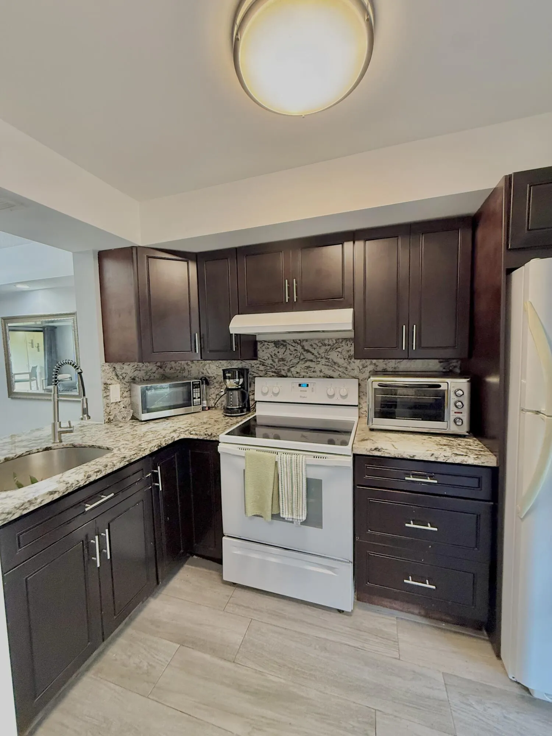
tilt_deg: -2.7
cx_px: 276
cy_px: 368
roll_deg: +1.7
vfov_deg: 102.1
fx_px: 298
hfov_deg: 85.7
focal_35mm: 14
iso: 320
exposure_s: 1/60
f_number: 2.2
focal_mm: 2.22
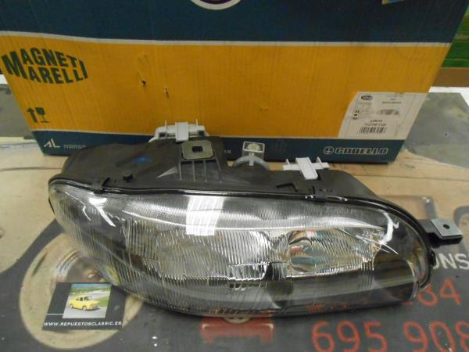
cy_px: 176
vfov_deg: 53.1
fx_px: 352
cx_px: 234
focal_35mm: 26
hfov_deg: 67.3
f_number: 3.5
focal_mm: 4.6
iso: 800
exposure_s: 1/25
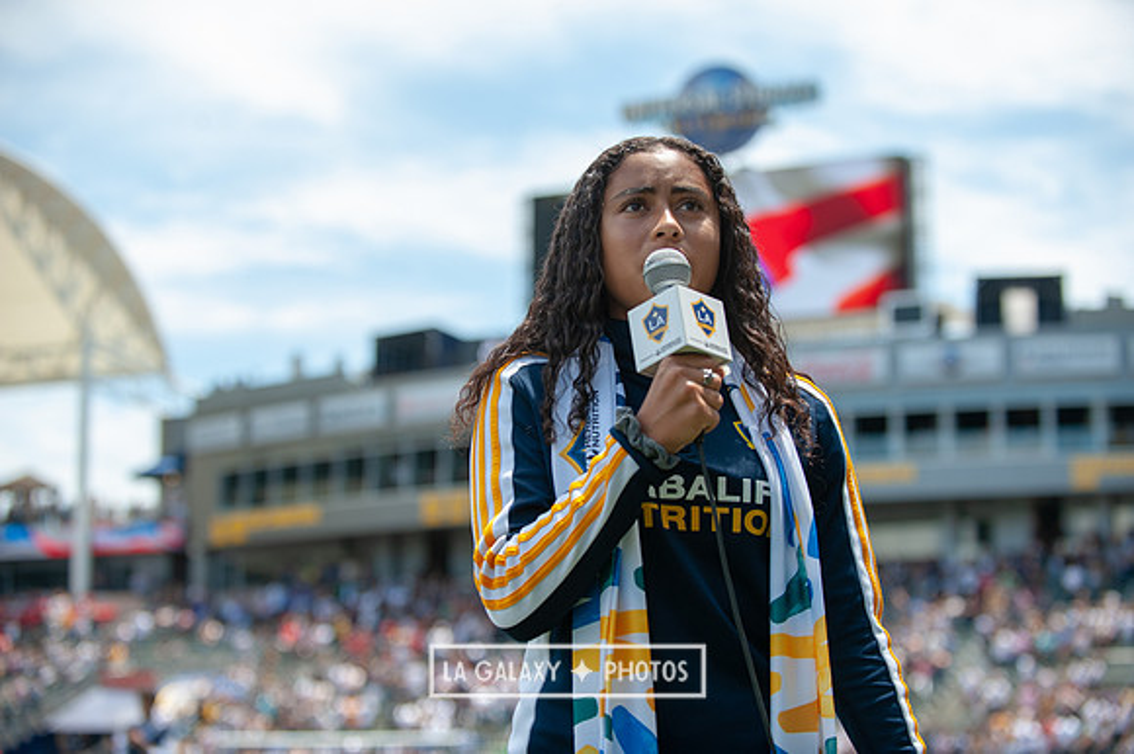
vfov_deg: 19.4
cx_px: 567
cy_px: 377
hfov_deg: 28.9
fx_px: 2204
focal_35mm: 70
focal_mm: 70
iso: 200
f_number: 3.5
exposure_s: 1/1250
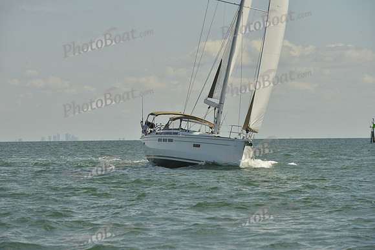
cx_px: 188
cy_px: 125
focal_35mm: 180
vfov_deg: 7.6
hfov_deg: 11.4
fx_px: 1875
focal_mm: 180
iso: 280
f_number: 11
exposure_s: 1/1000
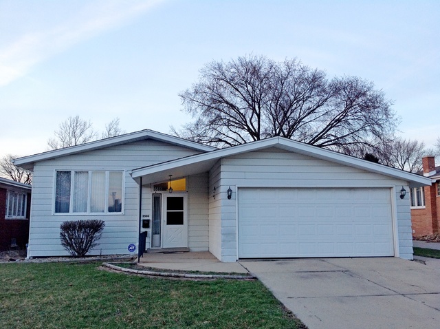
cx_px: 220
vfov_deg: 40.6
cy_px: 164
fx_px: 444
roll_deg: -1.2
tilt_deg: +7.2
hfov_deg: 52.7
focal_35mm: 35
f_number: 2.4
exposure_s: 1/120
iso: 80
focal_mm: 4.28
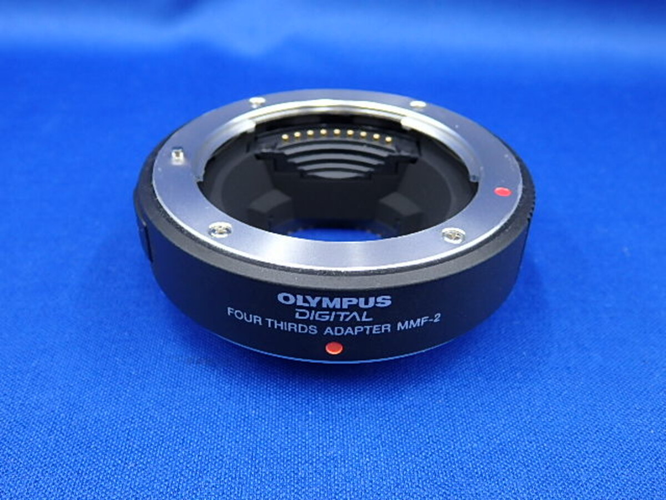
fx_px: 635
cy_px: 250
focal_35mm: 33
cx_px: 333
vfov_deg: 42.9
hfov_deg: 55.4
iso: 320
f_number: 3.4
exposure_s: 1/30
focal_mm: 6
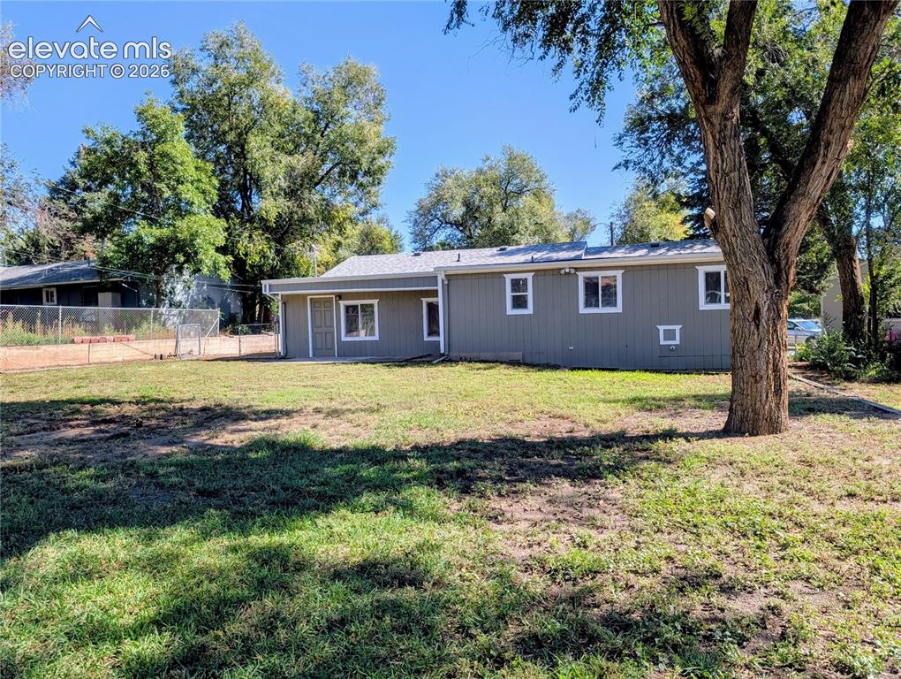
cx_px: 450
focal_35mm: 24
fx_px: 626
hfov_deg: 71.5
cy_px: 340
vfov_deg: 56.9
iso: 21
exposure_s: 1/640
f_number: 1.68
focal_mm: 6.9
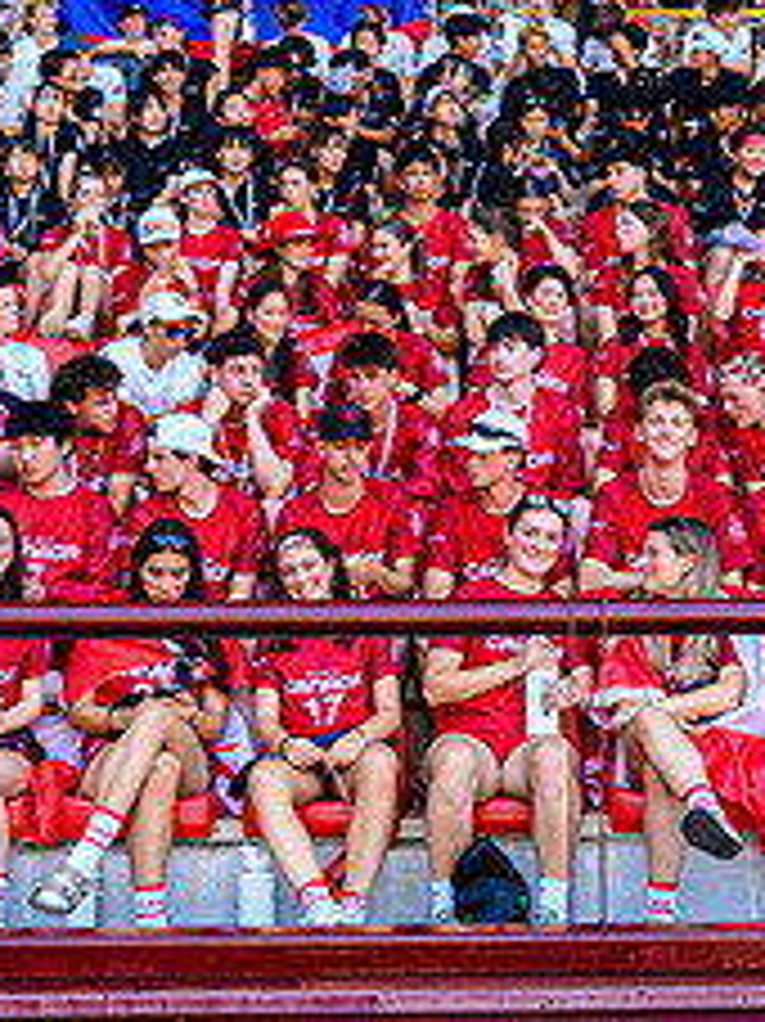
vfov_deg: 22.6
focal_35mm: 86
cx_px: 670
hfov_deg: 16.9
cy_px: 259
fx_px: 2536
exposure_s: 1/800
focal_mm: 35
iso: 3200
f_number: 5.6
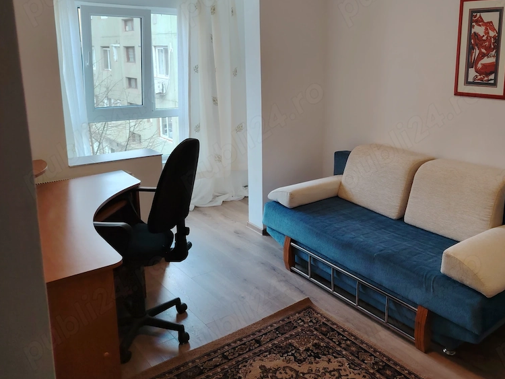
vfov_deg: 43.9
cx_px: 330
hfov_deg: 55.8
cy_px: 149
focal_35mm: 32
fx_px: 467
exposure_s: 1/50
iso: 247
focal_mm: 5.25
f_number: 1.75
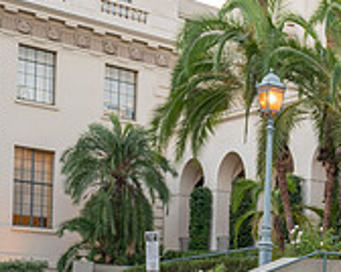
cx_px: 465
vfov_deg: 18.5
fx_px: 786
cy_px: 336
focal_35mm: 78
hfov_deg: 21.6
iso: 200
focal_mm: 24
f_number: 3.5
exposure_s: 1/200
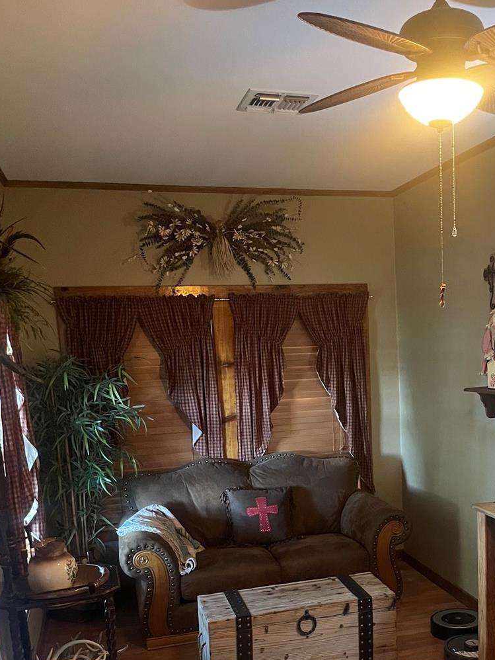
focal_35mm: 40
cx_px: 364
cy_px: 465
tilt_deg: -8.8
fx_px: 762
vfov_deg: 45.7
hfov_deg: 35.3
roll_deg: +2.1
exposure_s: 1/30
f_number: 1.6
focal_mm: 4.2
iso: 500
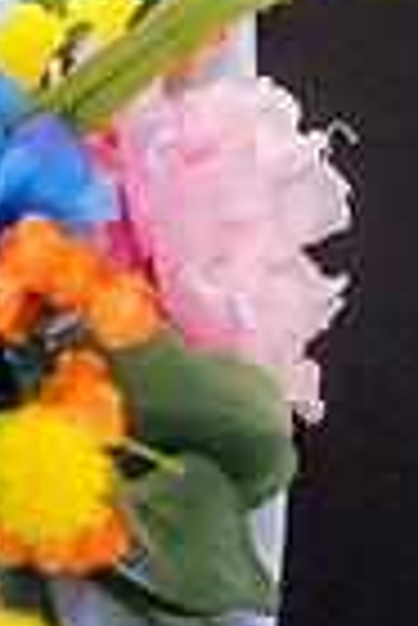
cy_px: -207
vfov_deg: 8.9
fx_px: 3943
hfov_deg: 6.0
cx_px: -148
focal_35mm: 227
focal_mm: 70
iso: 160
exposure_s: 1/640
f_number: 3.5
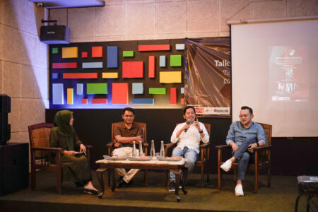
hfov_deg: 36.2
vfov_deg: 24.6
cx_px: 159
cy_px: 106
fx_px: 486
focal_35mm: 55
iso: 1000
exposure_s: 1/160
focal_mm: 55
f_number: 2
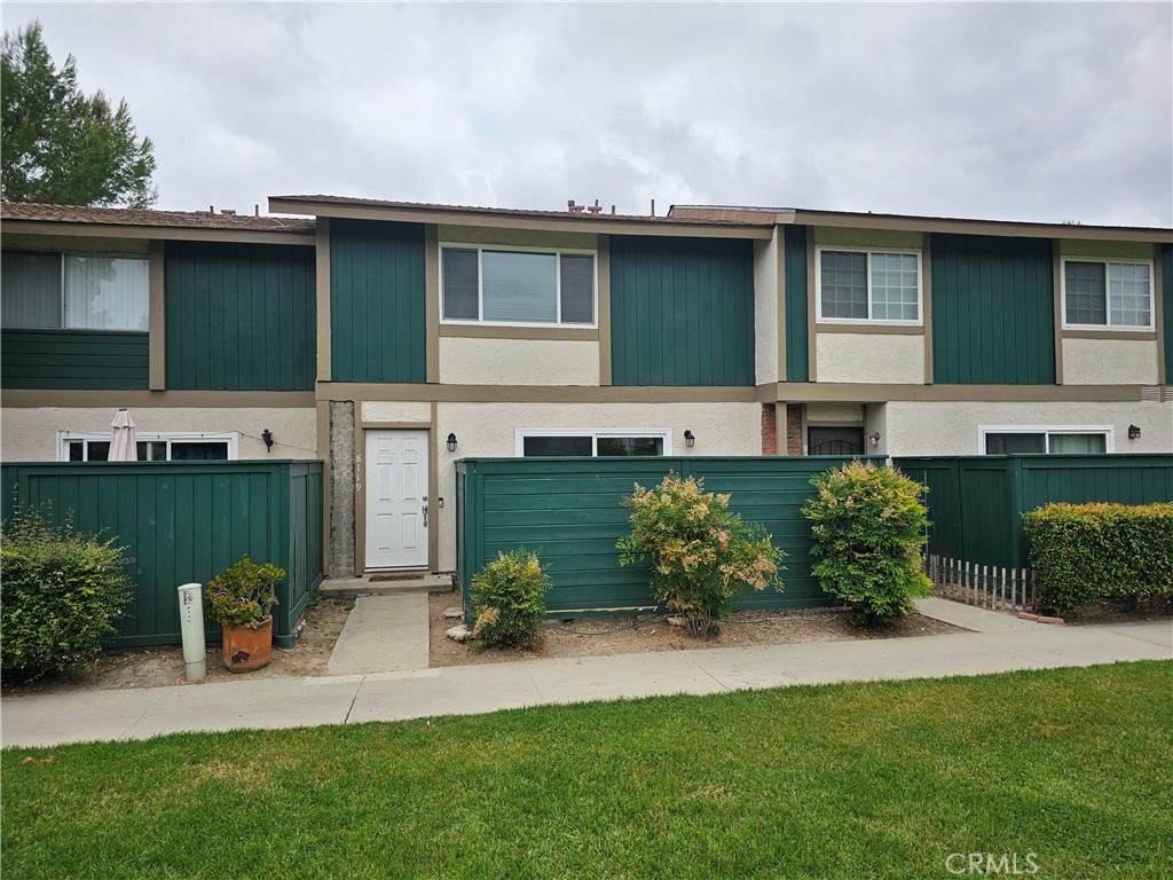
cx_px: 586
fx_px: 779
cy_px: 440
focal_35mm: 23
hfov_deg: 73.9
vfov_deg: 58.9
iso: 10
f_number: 1.7
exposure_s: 1/742
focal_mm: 6.3
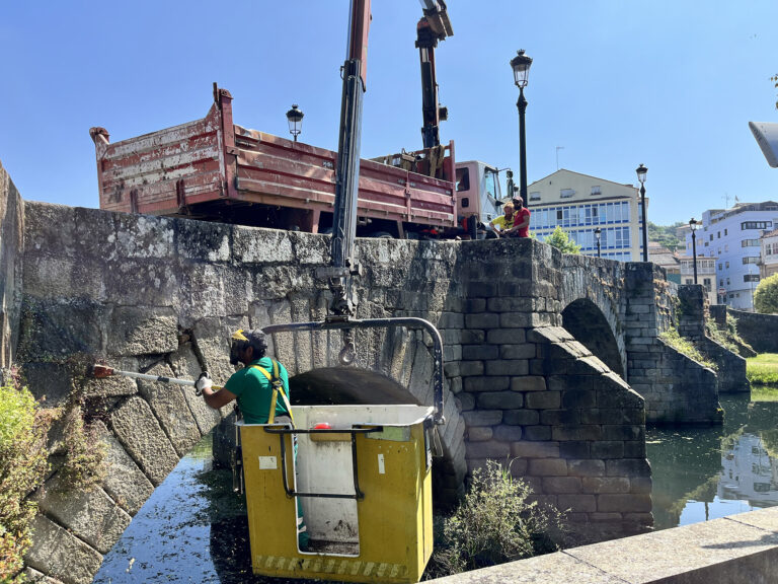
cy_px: 292
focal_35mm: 26
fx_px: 584
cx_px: 389
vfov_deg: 53.1
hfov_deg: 67.3
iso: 50
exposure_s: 1/2179
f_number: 1.6
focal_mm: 5.1
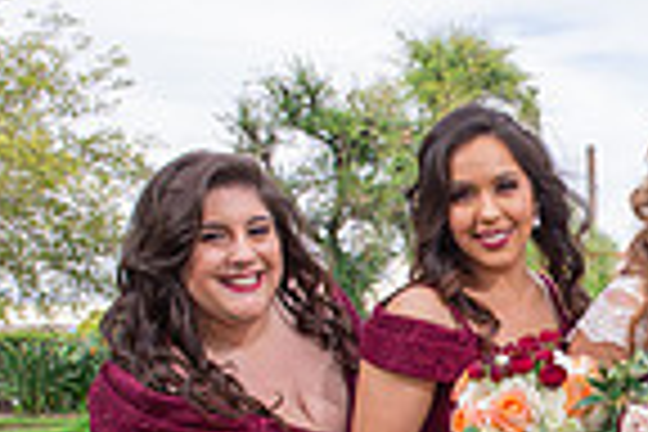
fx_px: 1746
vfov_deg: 13.9
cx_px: 716
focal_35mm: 97
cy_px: 436
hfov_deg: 20.1
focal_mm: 24
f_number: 7.1
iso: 400
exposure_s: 1/250
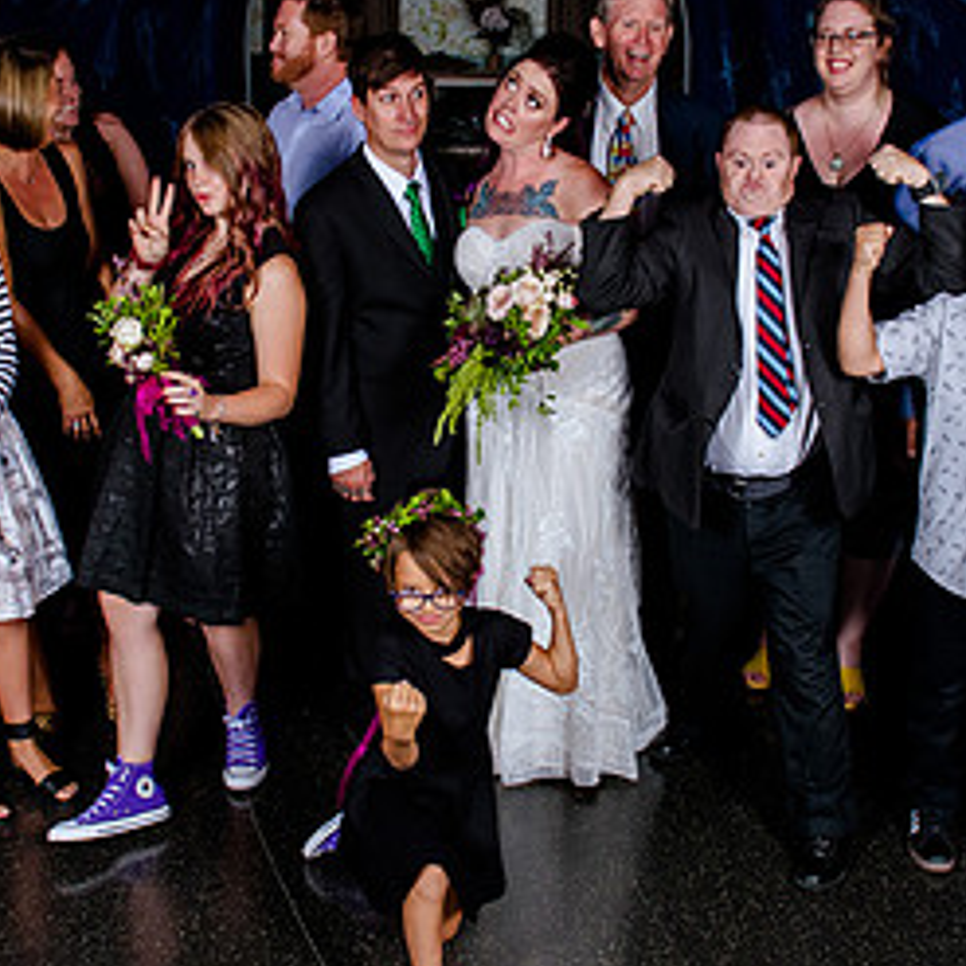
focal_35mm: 50
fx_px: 1579
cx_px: 493
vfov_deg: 33.9
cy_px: 382
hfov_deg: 34.0
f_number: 6.3
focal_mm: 24
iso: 640
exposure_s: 1/125
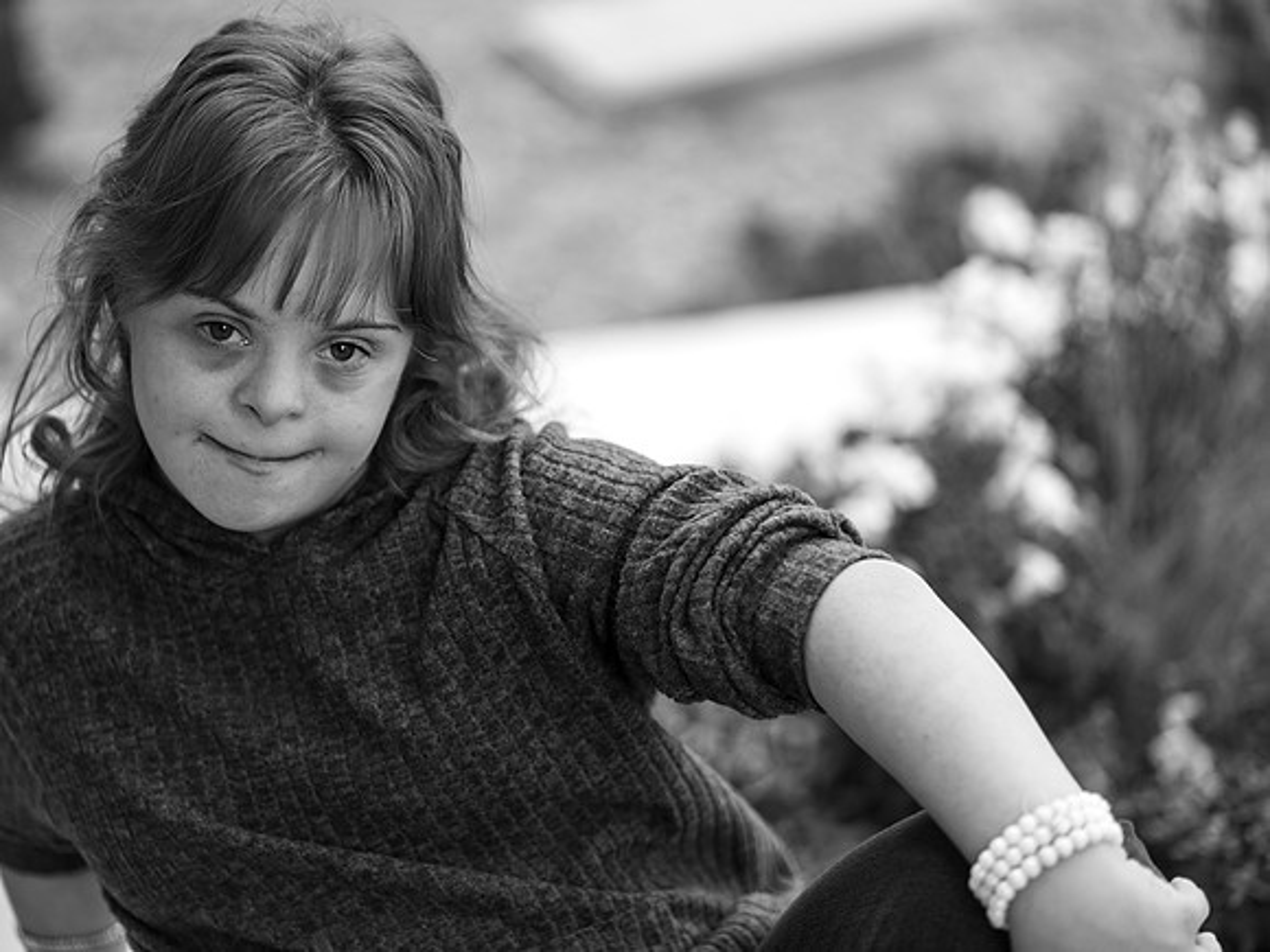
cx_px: 635
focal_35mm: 92
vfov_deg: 16.1
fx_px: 3375
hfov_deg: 21.3
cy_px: 476
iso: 160
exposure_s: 1/160
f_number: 1.8
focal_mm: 85
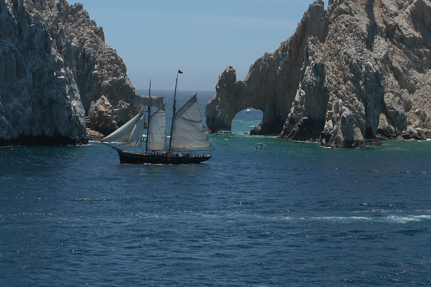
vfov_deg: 13.0
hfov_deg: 19.5
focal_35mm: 105
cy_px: 126
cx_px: 175
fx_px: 1256
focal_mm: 52
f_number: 10
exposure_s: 1/400
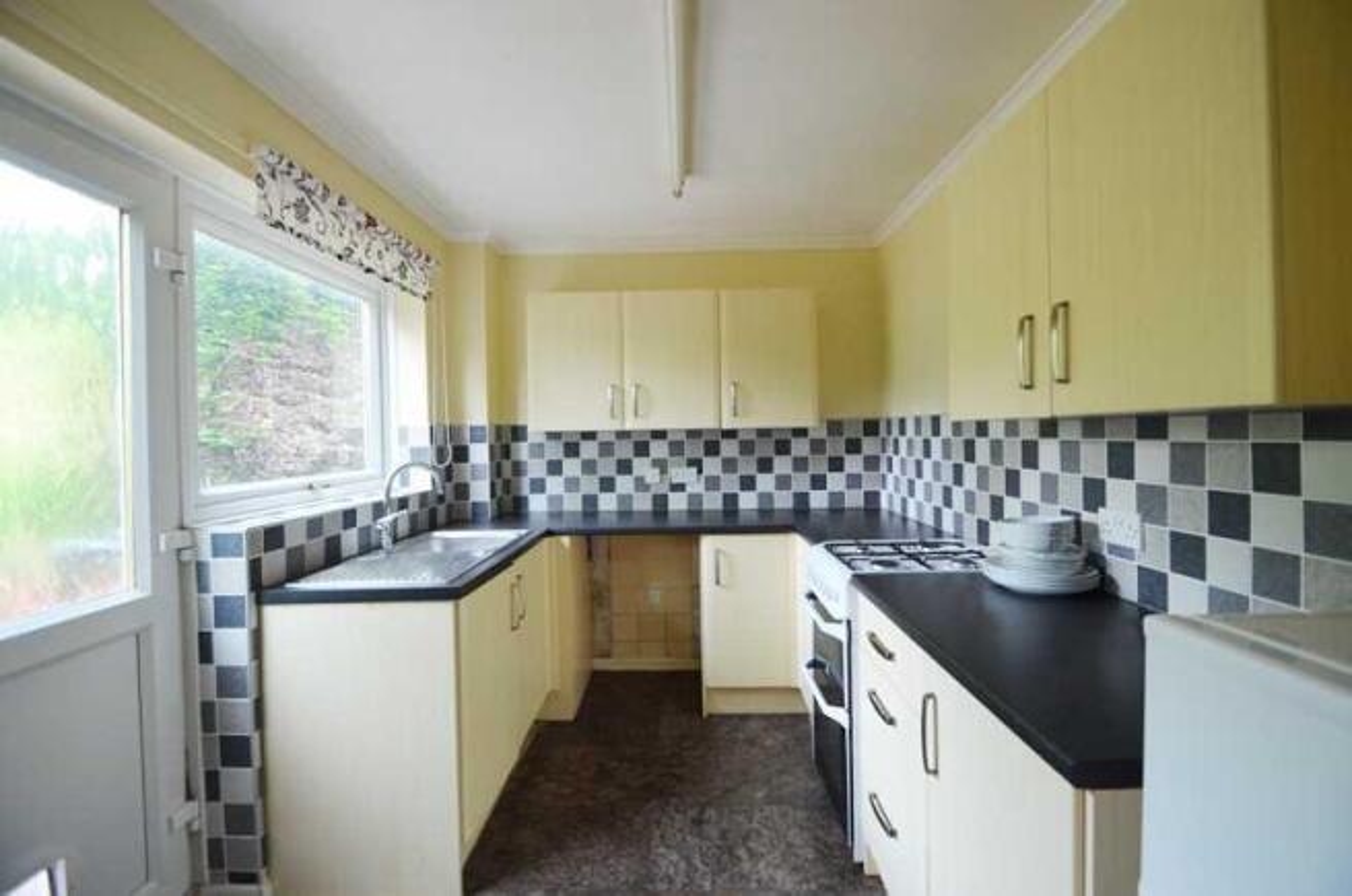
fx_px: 562
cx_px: 676
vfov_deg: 77.1
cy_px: 448
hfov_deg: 100.5
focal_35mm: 15
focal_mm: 10
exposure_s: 1/60
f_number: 4
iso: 800
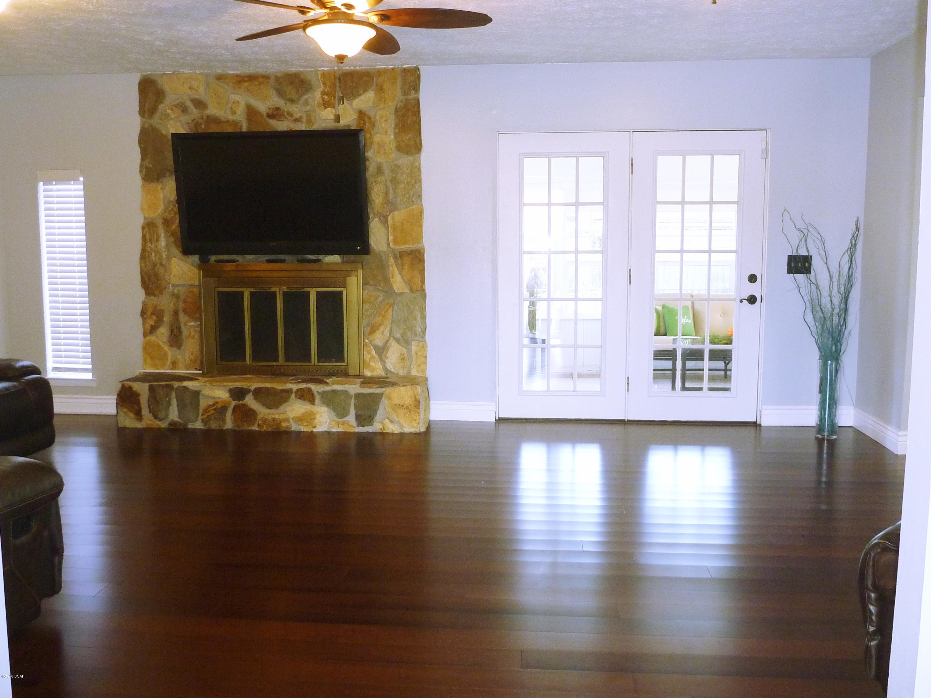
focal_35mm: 32
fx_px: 861
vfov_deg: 44.2
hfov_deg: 56.8
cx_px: 466
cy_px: 349
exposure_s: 1/30
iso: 250
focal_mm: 4.9
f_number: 3.3
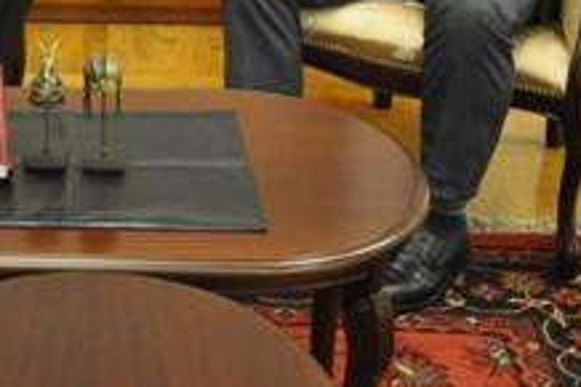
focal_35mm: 97
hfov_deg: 20.3
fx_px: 1564
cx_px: -24
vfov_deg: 13.4
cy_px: -167
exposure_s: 1/30
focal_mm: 22
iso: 1600
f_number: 3.8
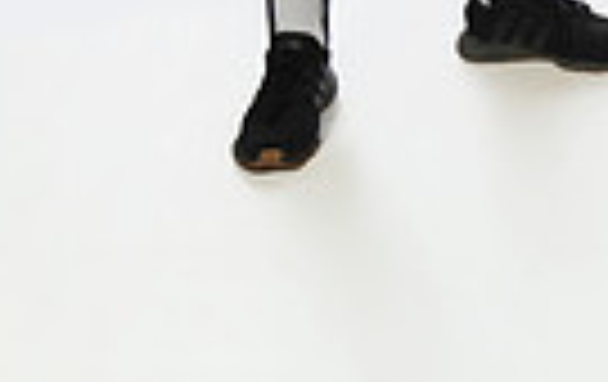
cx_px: 613
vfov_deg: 7.4
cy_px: -589
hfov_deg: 12.4
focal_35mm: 166
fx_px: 2756
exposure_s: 1/250
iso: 800
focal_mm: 49
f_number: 8
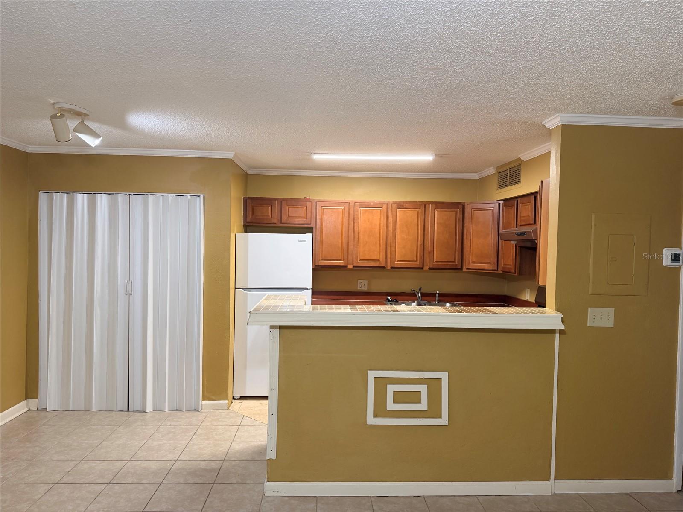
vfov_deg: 56.8
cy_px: 256
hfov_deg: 71.6
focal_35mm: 24
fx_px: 474
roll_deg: -1.0
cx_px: 342
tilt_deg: -2.0
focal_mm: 6.76
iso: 160
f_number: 1.78
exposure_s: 1/60
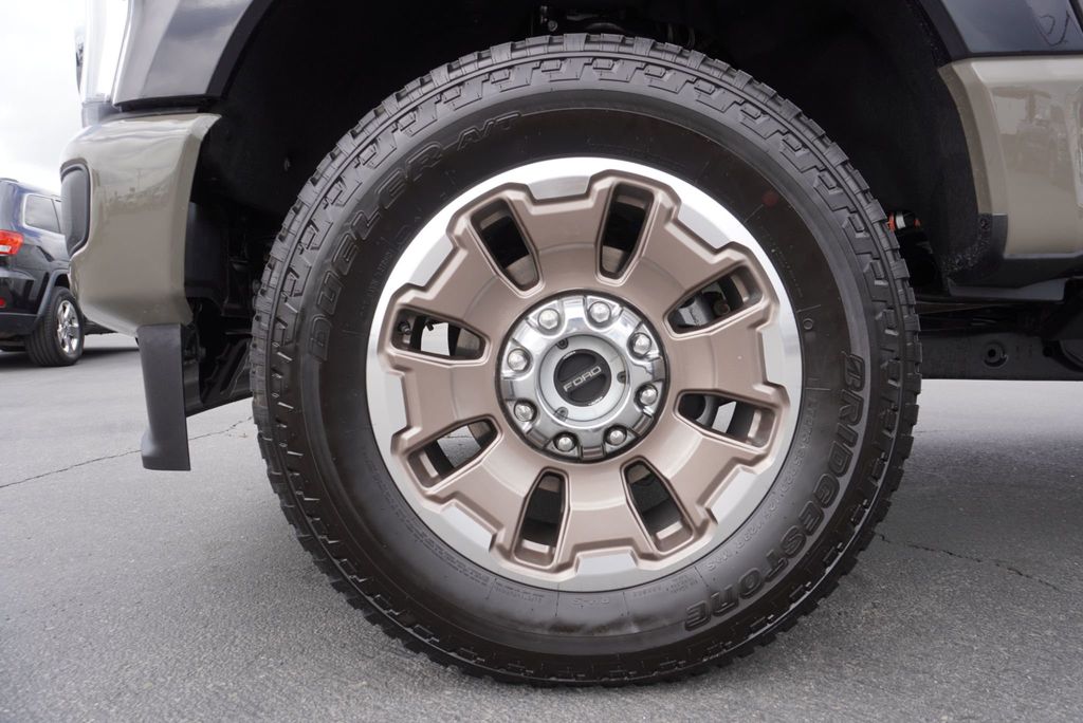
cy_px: 362
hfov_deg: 73.7
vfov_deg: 53.2
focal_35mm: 24
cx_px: 542
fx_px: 722
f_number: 5.6
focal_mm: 16
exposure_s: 1/125
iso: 100
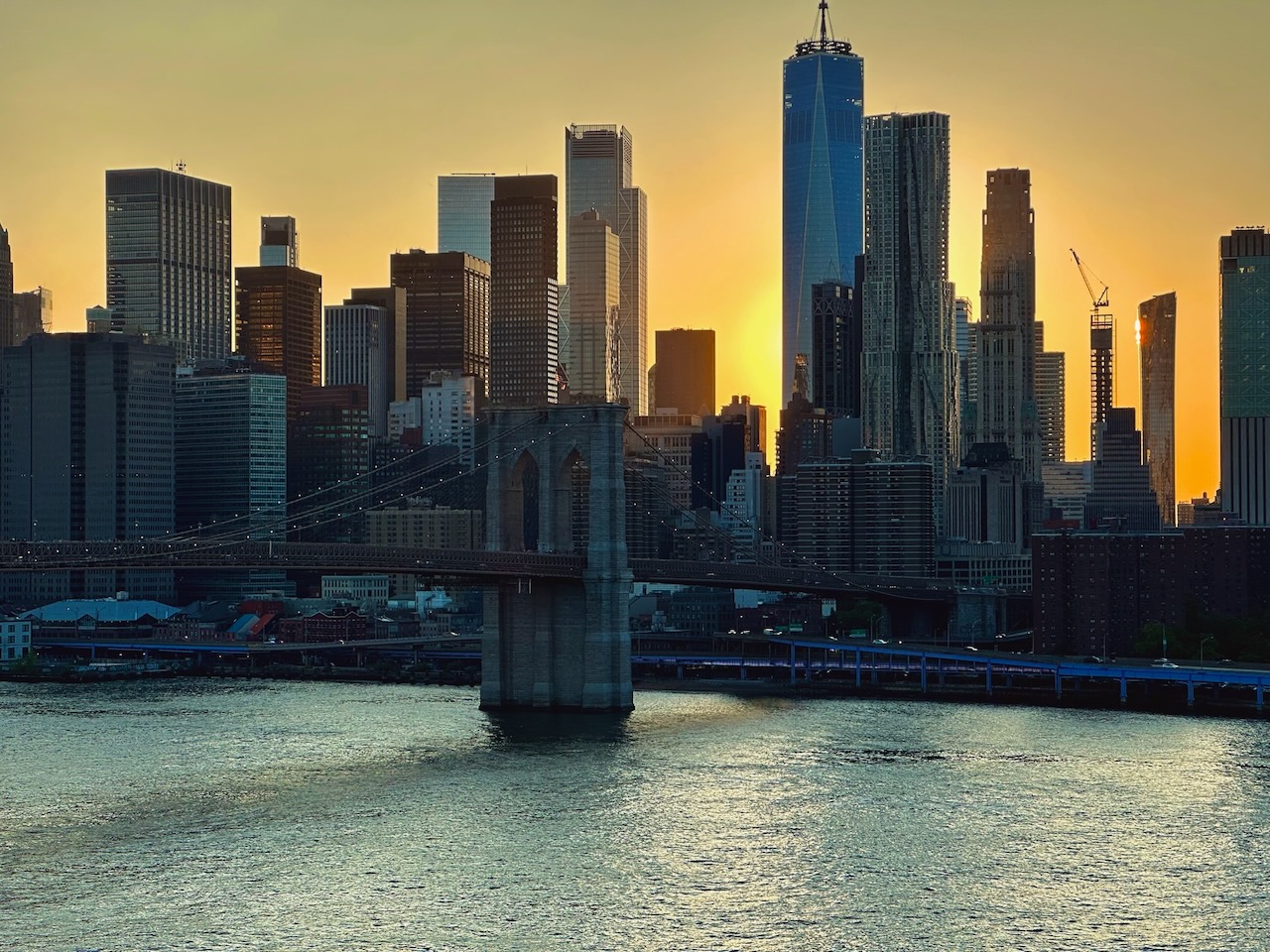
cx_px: 635
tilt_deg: +0.7
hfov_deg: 25.3
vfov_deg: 19.1
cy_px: 476
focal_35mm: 77
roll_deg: -0.4
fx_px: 2825
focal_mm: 9
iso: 32
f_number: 2.8
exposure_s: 1/471
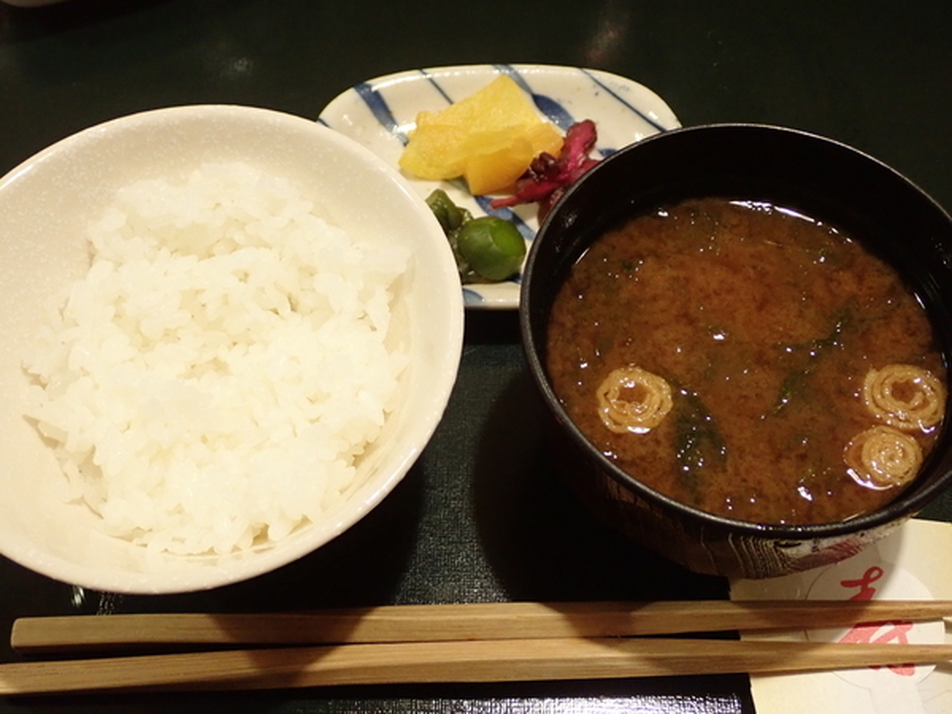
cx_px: 476
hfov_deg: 43.9
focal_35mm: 43
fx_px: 1183
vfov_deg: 33.6
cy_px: 357
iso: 800
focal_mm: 7.86
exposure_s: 1/25
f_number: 2.9
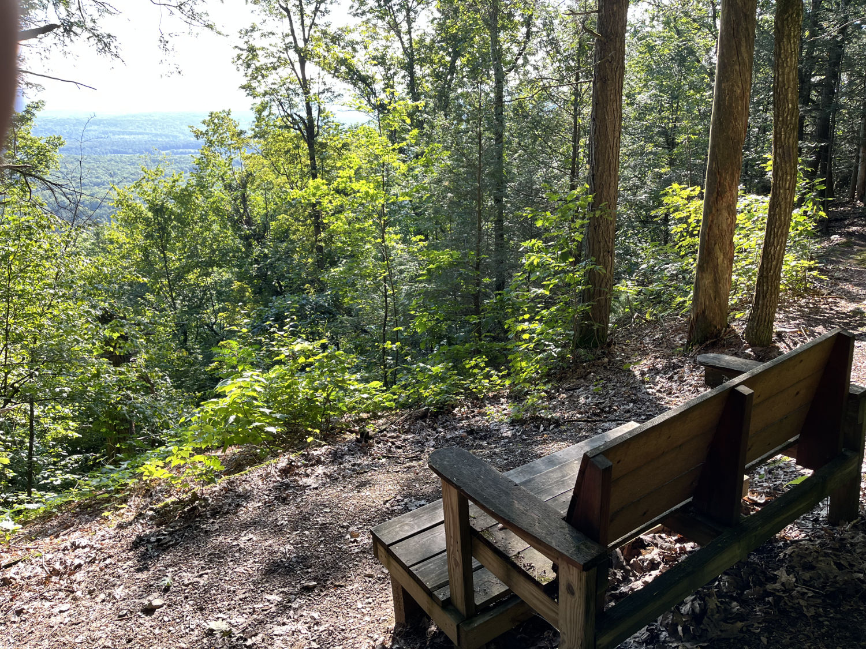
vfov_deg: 53.1
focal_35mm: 26
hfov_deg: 67.3
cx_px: 433
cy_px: 324
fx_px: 650
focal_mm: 5.1
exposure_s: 1/172
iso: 64
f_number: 1.6
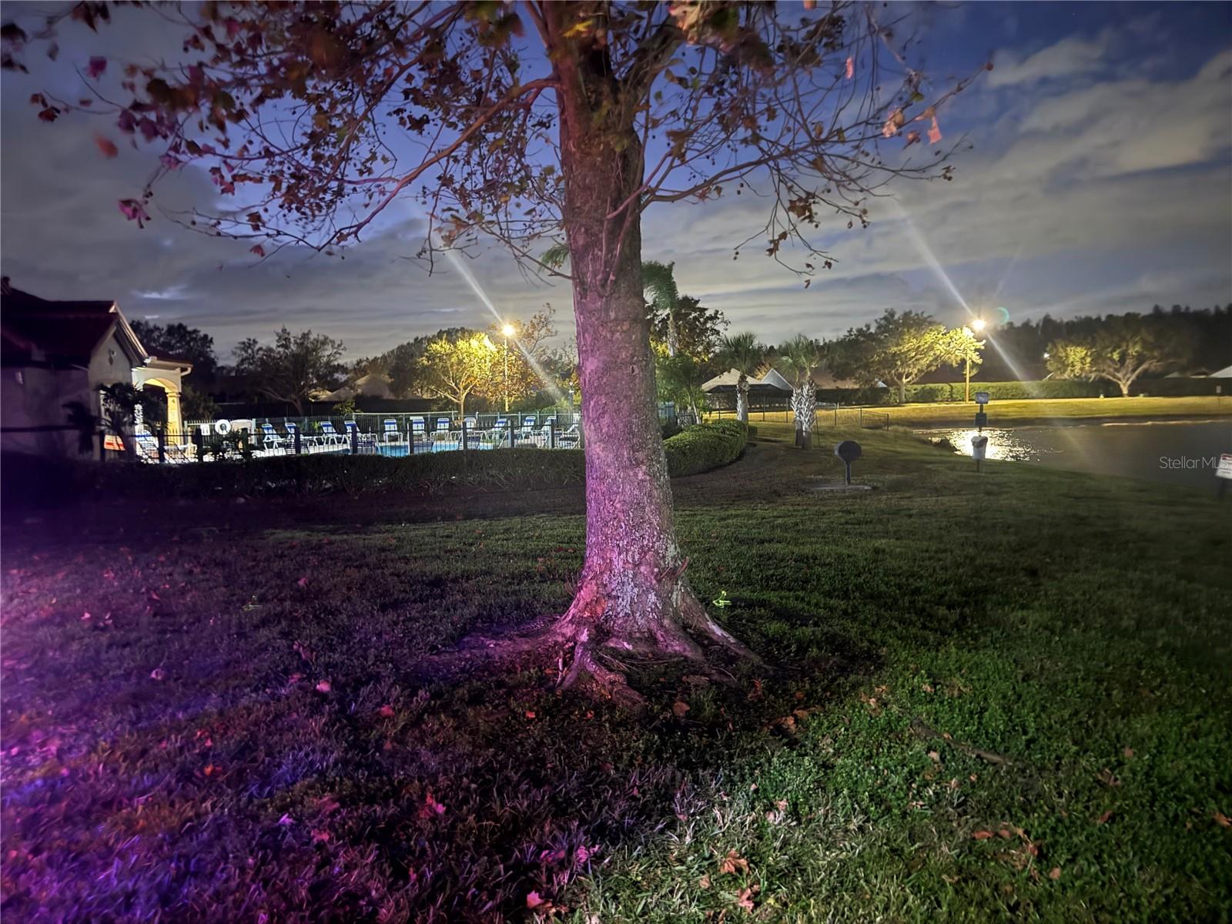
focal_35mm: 24
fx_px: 854
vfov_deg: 56.8
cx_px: 616
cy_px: 462
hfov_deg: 71.6
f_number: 1.78
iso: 1600
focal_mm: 6.76
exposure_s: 1/2
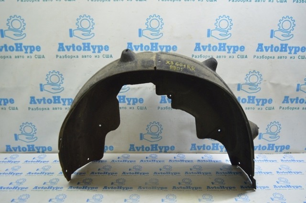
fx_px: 267
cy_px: 102
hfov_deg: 59.6
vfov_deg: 41.6
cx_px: 153
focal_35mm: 32
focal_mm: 21
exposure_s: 1/40
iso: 400
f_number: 3.8
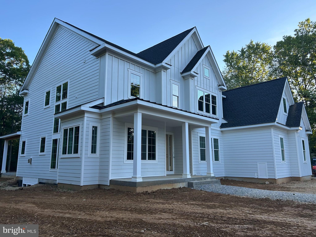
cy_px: 118
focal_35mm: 26
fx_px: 237
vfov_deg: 53.1
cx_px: 158
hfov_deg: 67.3
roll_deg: +0.3
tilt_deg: +9.7
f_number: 1.5
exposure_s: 1/521
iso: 50
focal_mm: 5.7
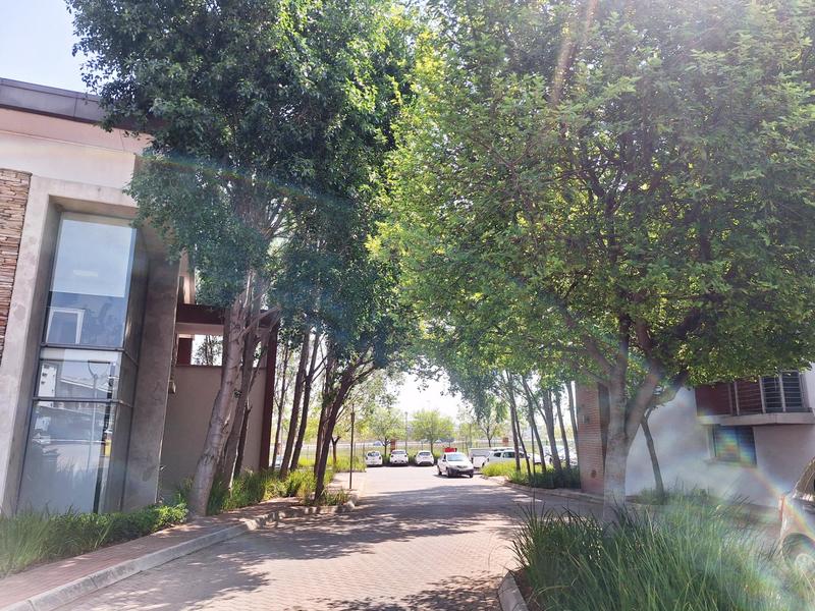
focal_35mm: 23
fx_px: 542
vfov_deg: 58.9
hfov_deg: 73.9
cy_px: 306
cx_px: 408
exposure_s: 1/1005
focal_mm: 5.54
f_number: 1.8
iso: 40
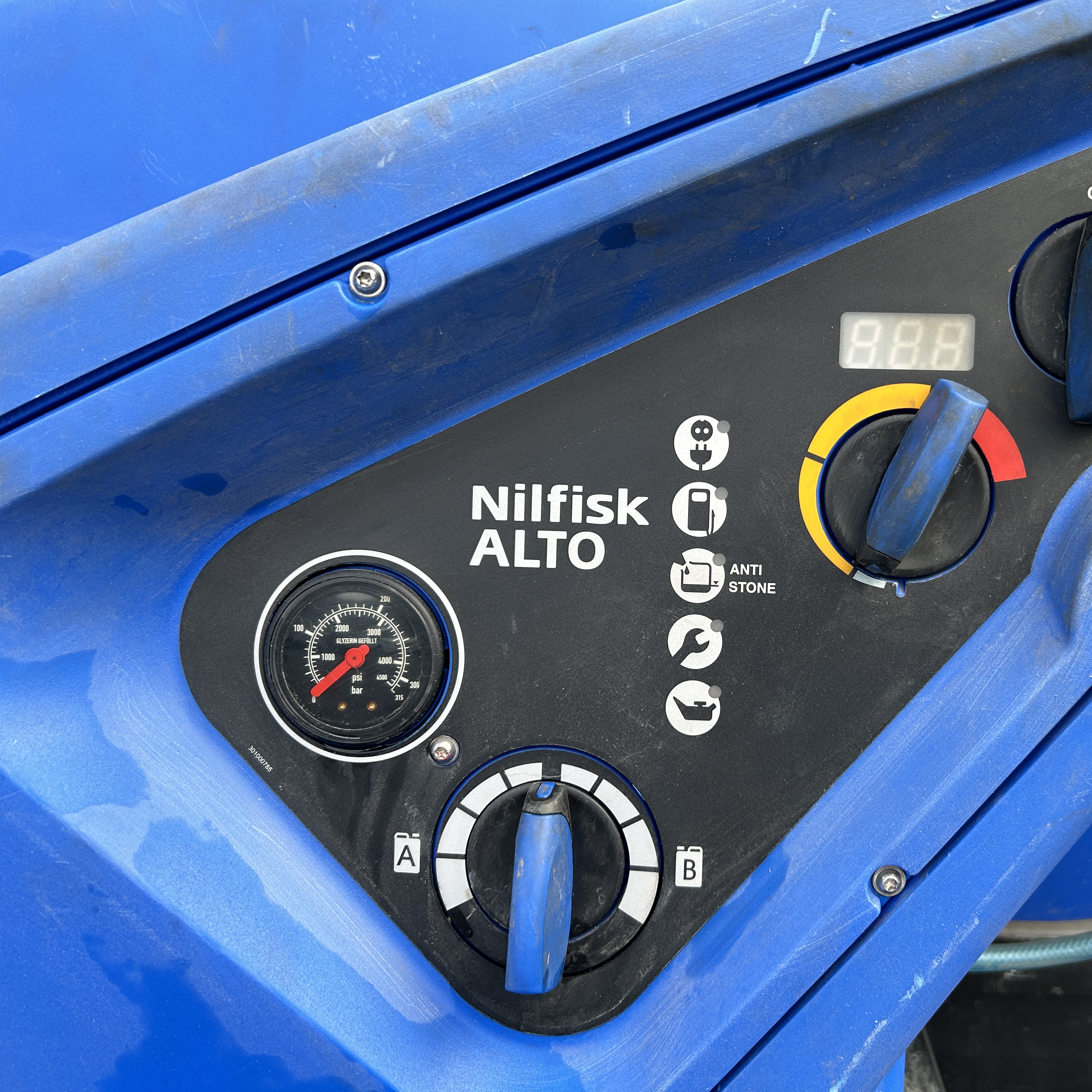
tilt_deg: -10.7
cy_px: 523
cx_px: 700
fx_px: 1142
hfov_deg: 50.4
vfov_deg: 51.1
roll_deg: -2.8
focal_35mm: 32
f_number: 1.5
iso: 40
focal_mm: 5.7
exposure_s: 1/236
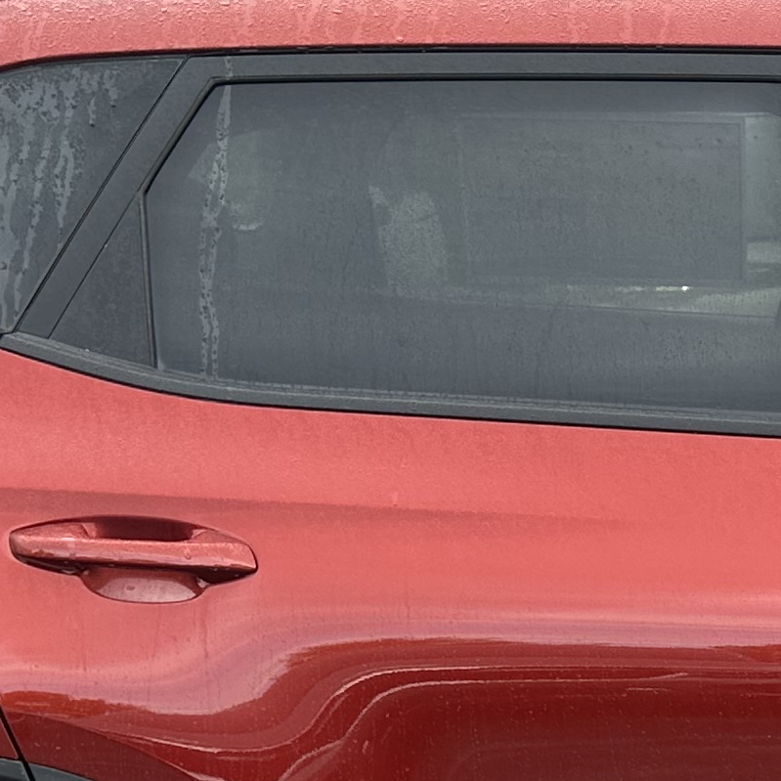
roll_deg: -0.5
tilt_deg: -11.2
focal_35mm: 107
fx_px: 2731
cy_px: 739
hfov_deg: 15.6
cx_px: 969
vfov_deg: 16.0
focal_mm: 6.86
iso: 80
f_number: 1.78
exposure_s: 1/366
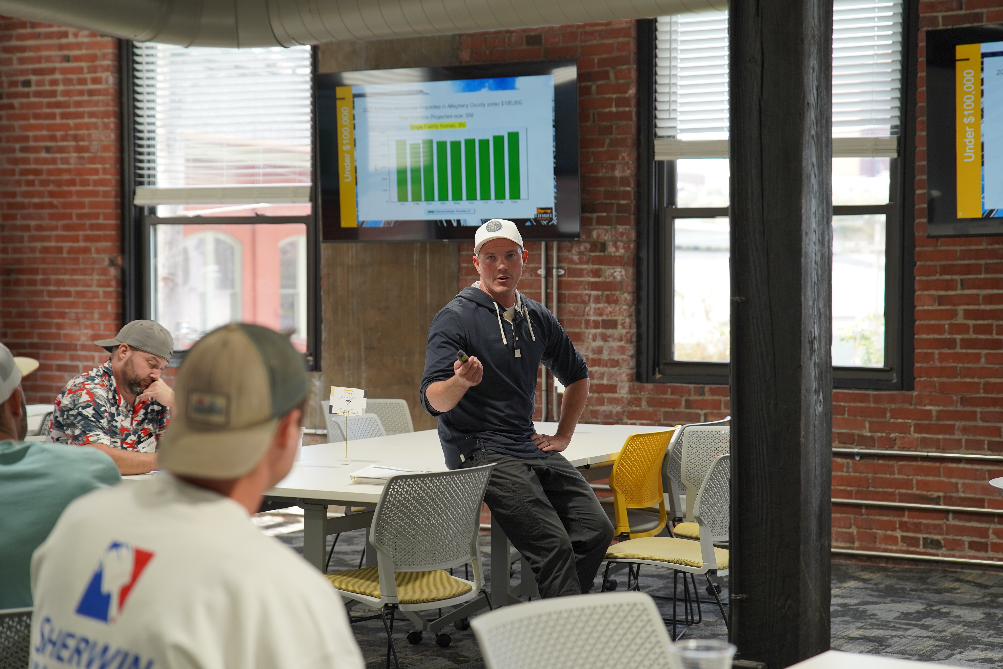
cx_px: 502
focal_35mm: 70
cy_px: 334
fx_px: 1950
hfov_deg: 28.8
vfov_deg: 19.5
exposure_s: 1/160
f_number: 4
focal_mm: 70
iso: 250
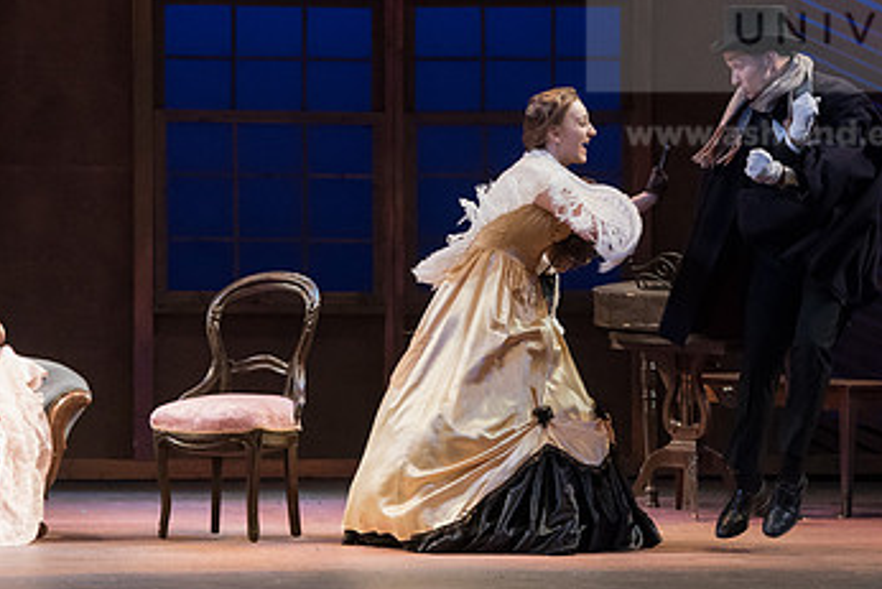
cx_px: 510
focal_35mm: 243
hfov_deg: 8.5
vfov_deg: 5.7
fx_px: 5956
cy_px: 187
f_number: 3.5
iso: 5000
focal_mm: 145
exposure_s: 1/500
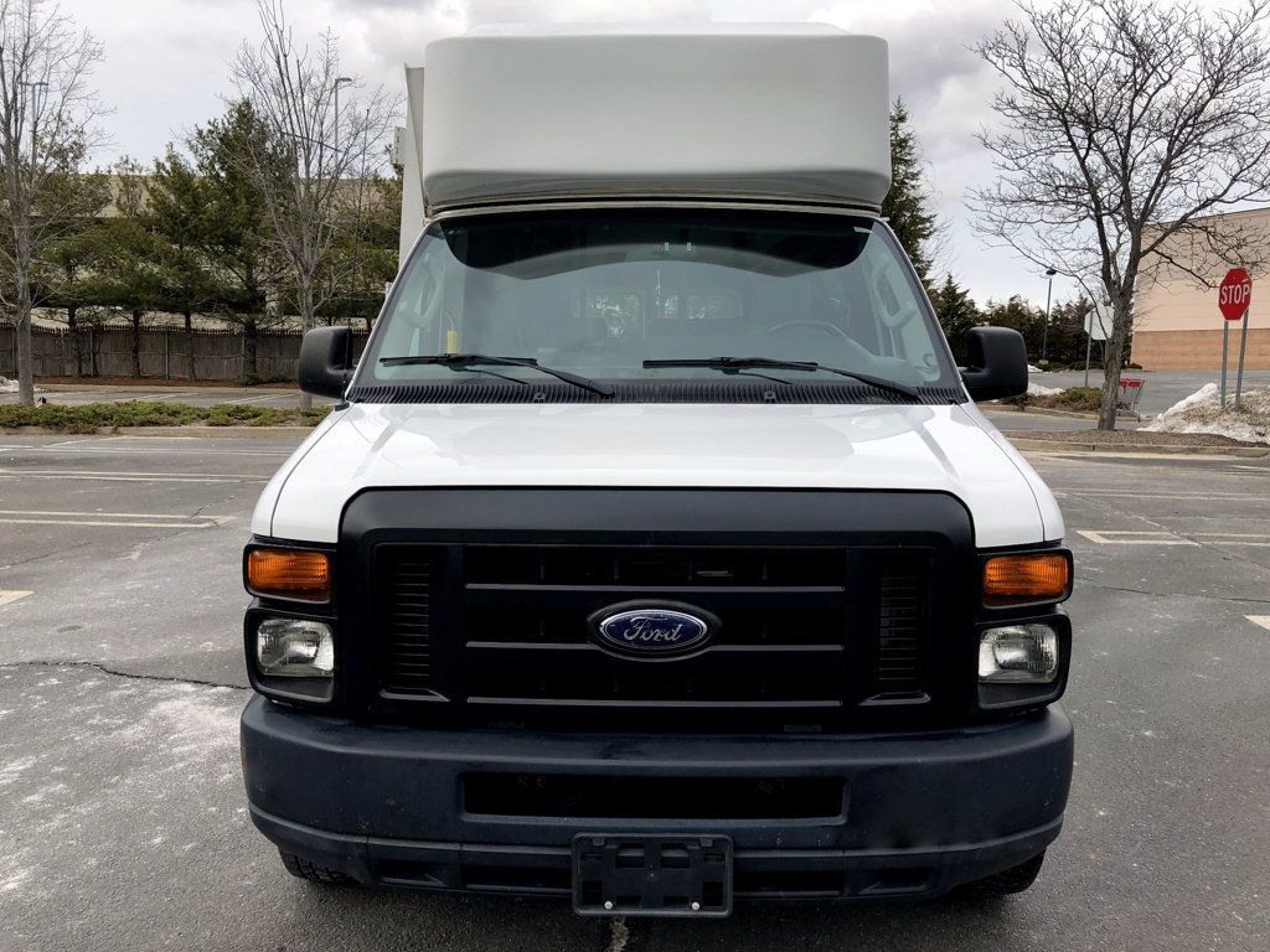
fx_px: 1027
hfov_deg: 63.4
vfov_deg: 49.7
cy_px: 476
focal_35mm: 28
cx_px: 635
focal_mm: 3.99
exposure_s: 1/979
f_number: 1.8
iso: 20
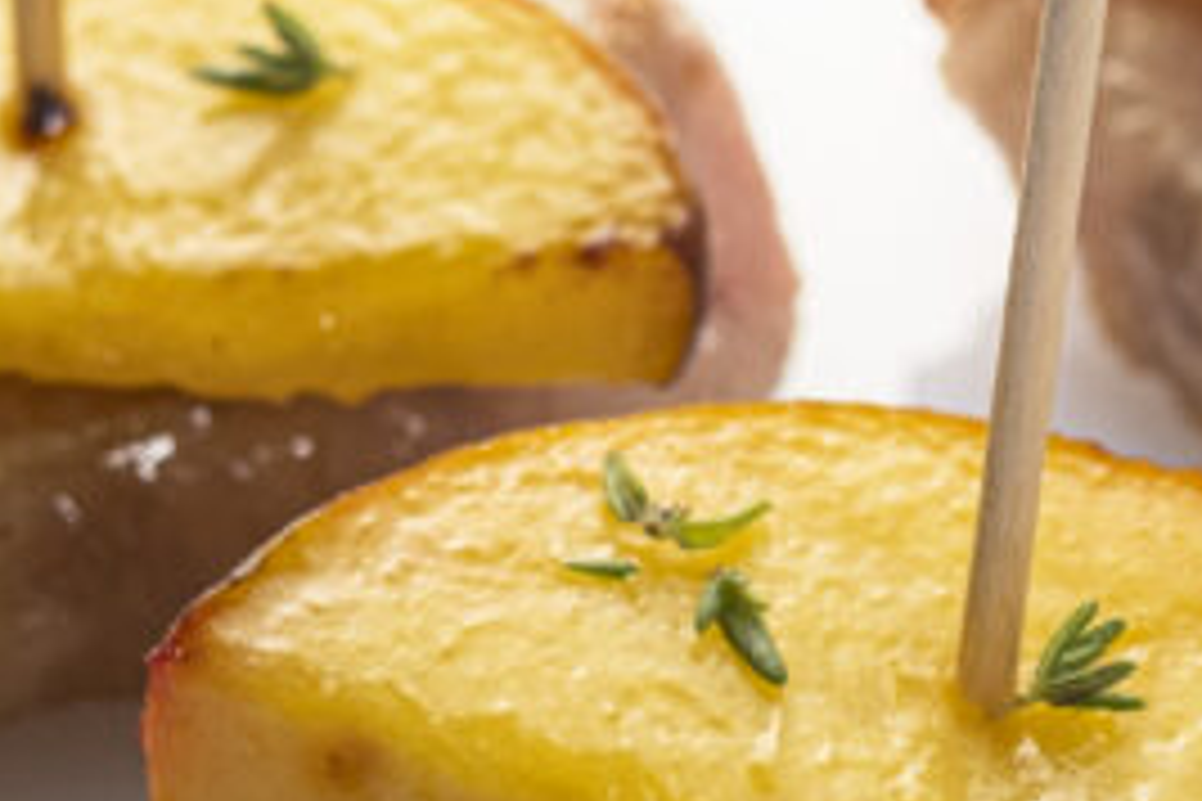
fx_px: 11518
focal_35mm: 345
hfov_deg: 6.0
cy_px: 151
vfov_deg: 4.0
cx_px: 896
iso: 200
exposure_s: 1/500
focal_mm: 60
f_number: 5.6
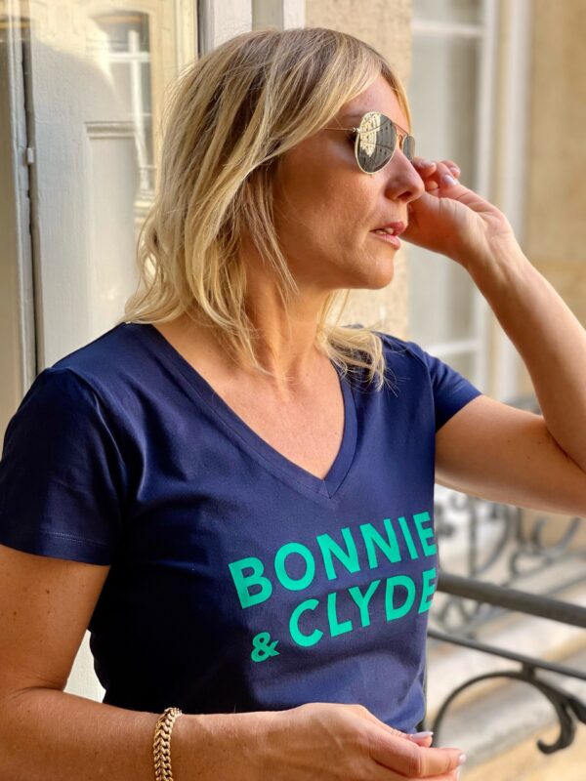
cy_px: 390
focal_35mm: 64
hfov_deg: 22.9
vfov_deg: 30.3
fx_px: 1445
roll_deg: +0.6
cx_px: 293
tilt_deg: -10.3
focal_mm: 7.5
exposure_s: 1/121
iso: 80
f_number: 2.2
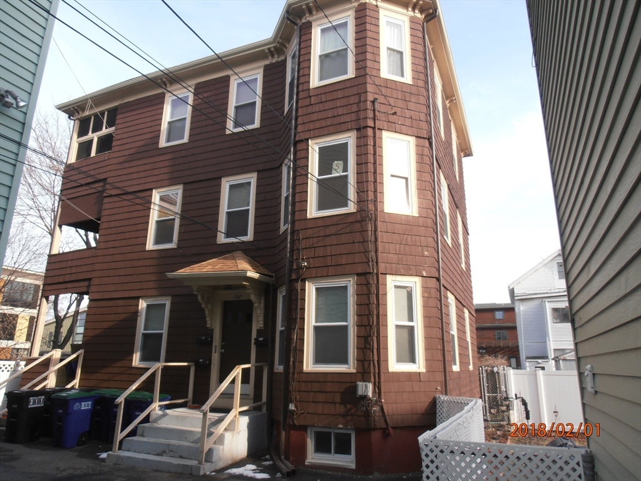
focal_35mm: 24
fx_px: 444
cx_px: 320
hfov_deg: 71.6
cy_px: 240
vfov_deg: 56.8
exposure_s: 1/400
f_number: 3
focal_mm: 4.2
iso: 80
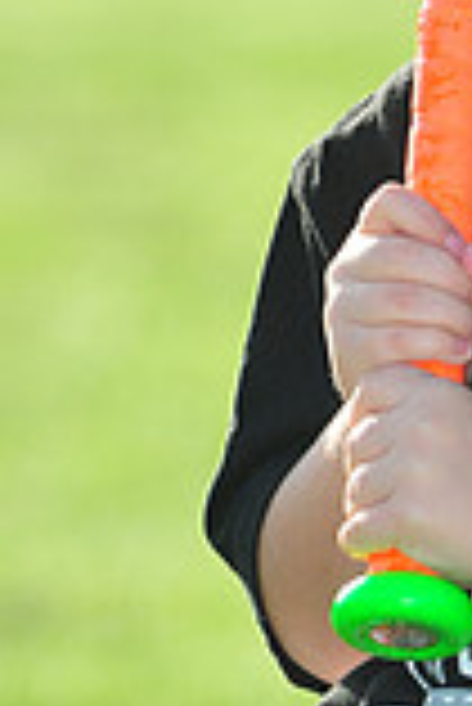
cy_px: -211
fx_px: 14481
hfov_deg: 1.9
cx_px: 652
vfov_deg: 2.8
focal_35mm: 738
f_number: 7.1
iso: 400
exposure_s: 1/500
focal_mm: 200
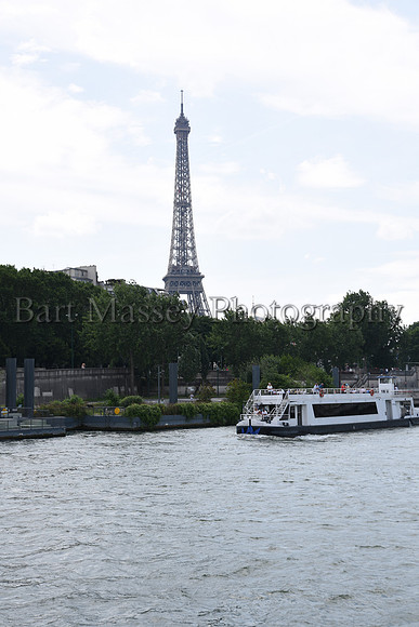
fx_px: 960
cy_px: 314
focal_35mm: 55
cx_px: 210
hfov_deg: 24.6
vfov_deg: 36.2
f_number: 8
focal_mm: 55
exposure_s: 1/125
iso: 64
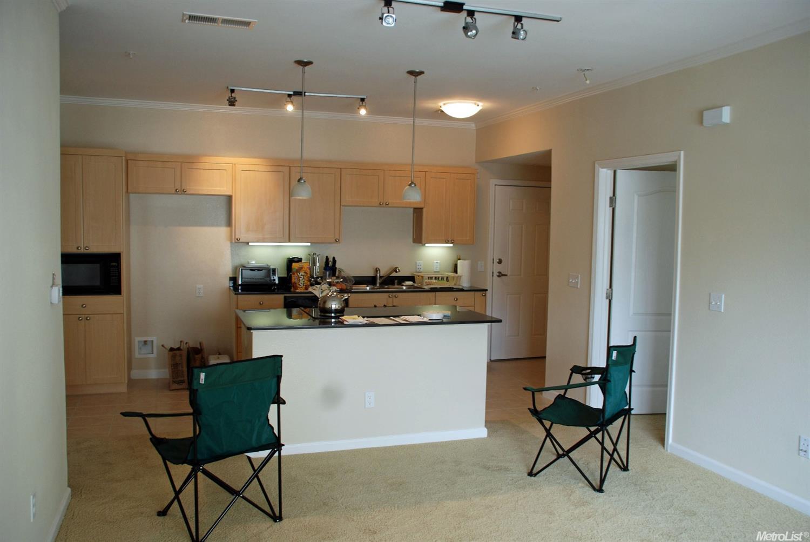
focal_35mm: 30
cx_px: 405
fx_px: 676
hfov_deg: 61.9
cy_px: 271
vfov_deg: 43.7
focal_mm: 20
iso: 200
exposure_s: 1/50
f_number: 3.8
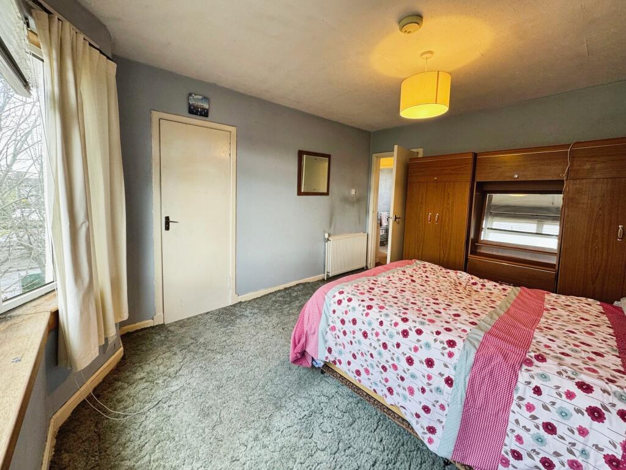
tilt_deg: -7.3
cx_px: 313
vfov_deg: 85.7
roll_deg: -0.7
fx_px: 253
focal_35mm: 14
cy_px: 235
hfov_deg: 102.0
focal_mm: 2.22
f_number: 2.2
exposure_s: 1/100
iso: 160
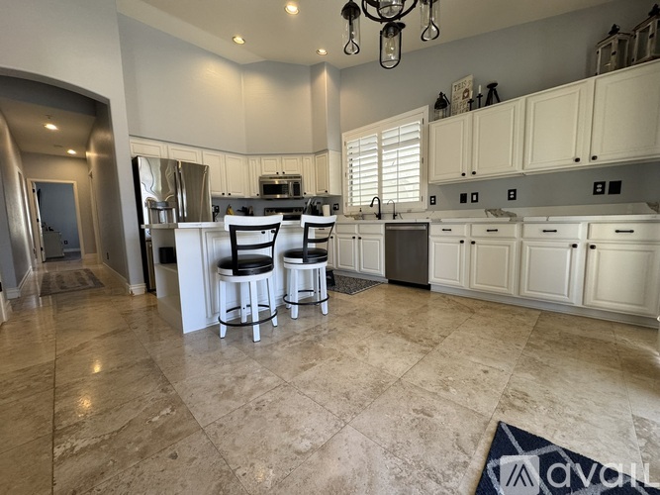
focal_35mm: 14
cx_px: 330
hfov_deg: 102.1
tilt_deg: -6.5
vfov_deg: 85.7
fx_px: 267
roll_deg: +1.5
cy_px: 248
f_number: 2.2
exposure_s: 1/120
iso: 200
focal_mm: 2.22
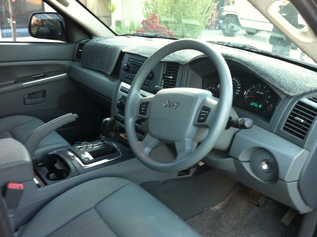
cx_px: 158
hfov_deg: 52.7
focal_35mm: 35
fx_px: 320
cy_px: 118
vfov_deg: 40.6
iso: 125
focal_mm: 3.85
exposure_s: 1/17
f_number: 2.8
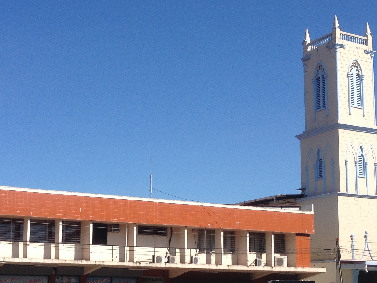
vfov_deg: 20.3
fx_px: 784
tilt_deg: +4.9
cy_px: 210
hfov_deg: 27.0
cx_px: 176
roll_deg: +0.3
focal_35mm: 72
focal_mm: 4.28
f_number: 2.4
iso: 50
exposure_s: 1/2208
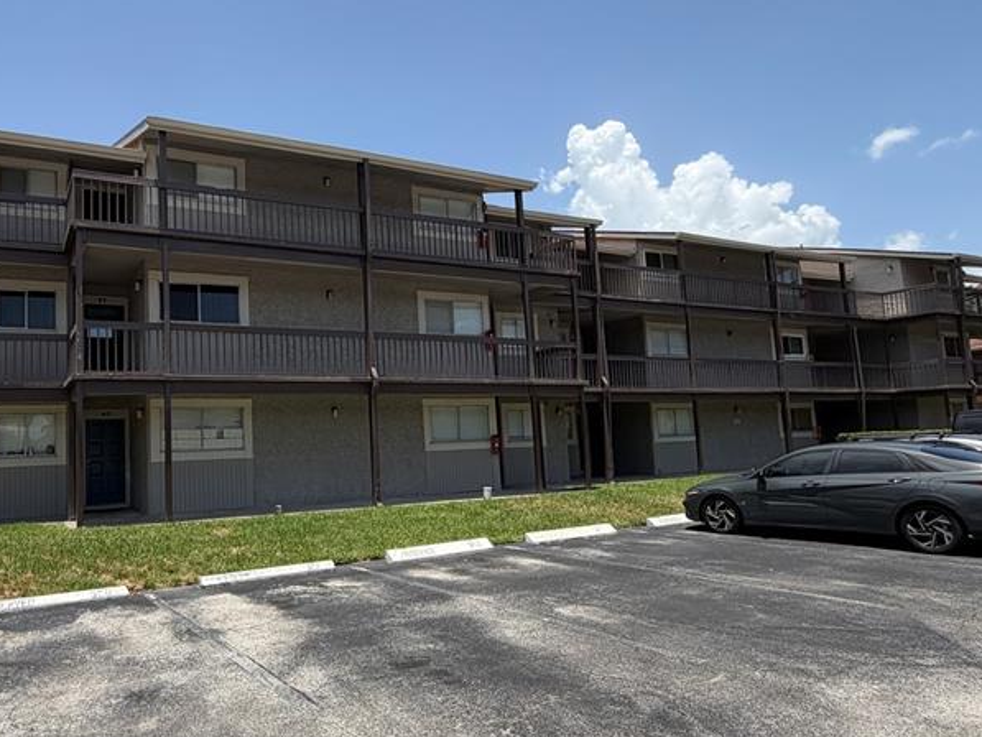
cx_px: 331
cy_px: 387
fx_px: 681
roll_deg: +2.7
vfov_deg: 56.8
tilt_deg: +4.6
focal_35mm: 24
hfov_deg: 69.6
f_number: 2.2
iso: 20
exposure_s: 1/770
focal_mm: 2.22
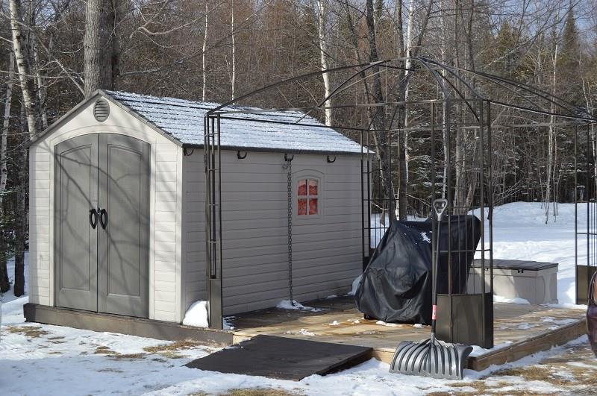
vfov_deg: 23.7
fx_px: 944
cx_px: 298
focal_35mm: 57
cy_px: 198
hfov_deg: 35.1
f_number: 7.1
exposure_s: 1/200
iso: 100
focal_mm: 38
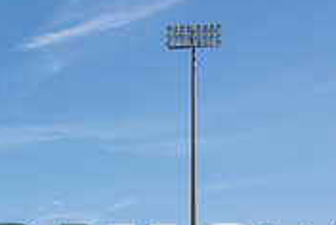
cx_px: 118
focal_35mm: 79
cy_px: 314
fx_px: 739
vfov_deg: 16.2
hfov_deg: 25.5
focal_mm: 24
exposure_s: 1/1600
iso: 200
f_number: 5
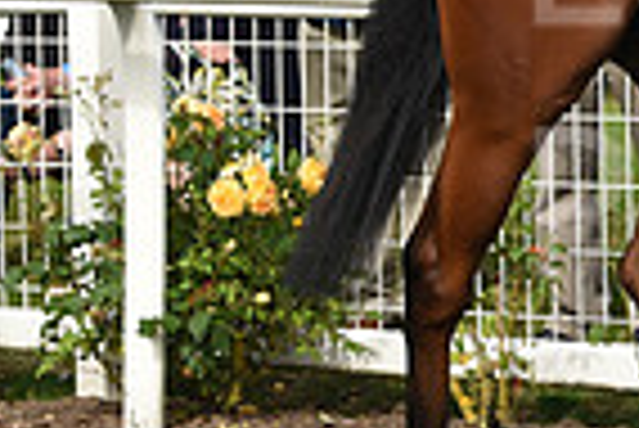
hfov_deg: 7.0
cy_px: -7
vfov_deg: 4.8
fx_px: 5082
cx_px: 1116
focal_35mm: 286
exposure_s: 1/1600
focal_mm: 70
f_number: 5.6
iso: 400
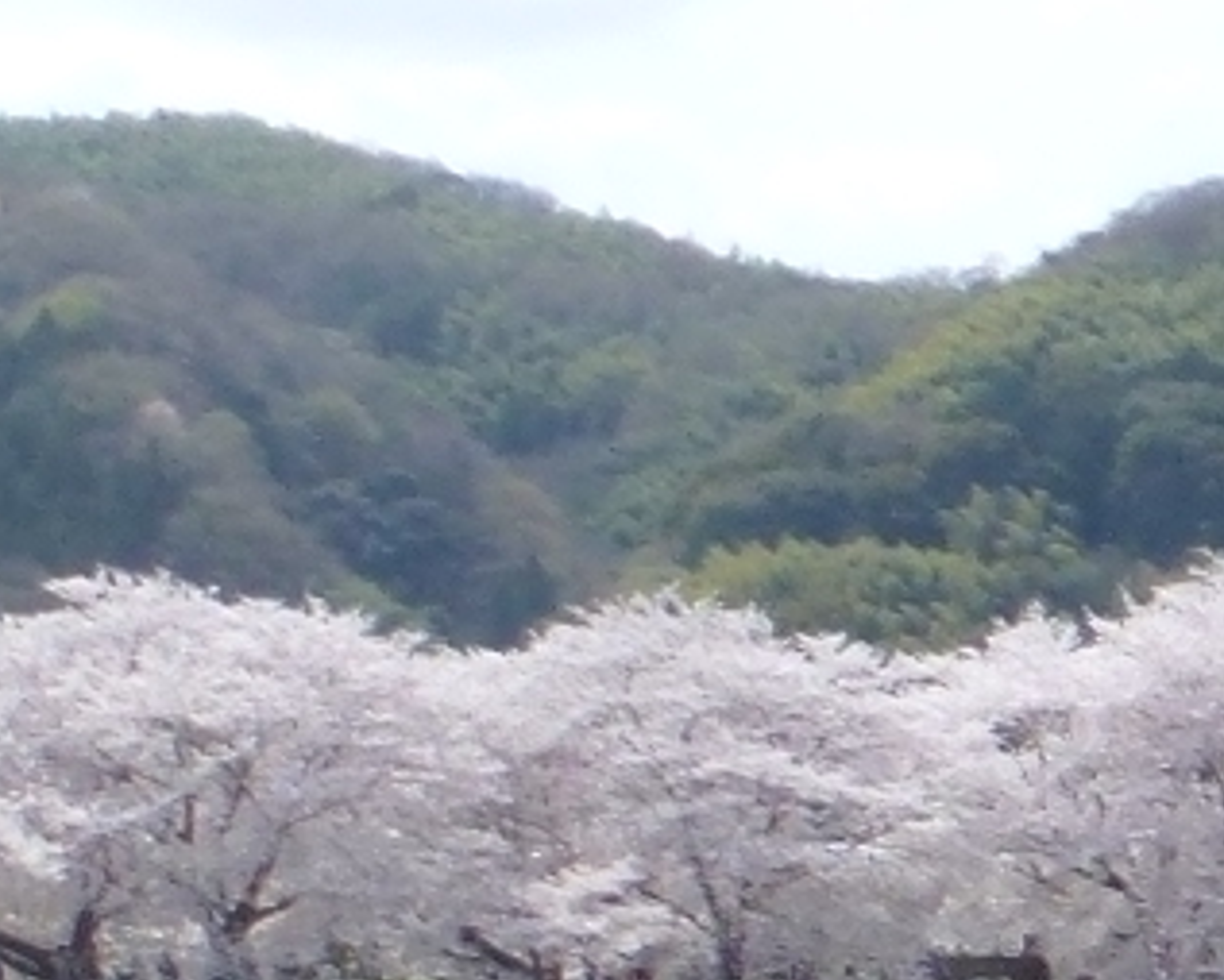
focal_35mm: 189
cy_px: 1601
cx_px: 3842
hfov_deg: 8.4
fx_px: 6851
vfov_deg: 8.0
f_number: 4
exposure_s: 1/640
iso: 100
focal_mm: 5.4
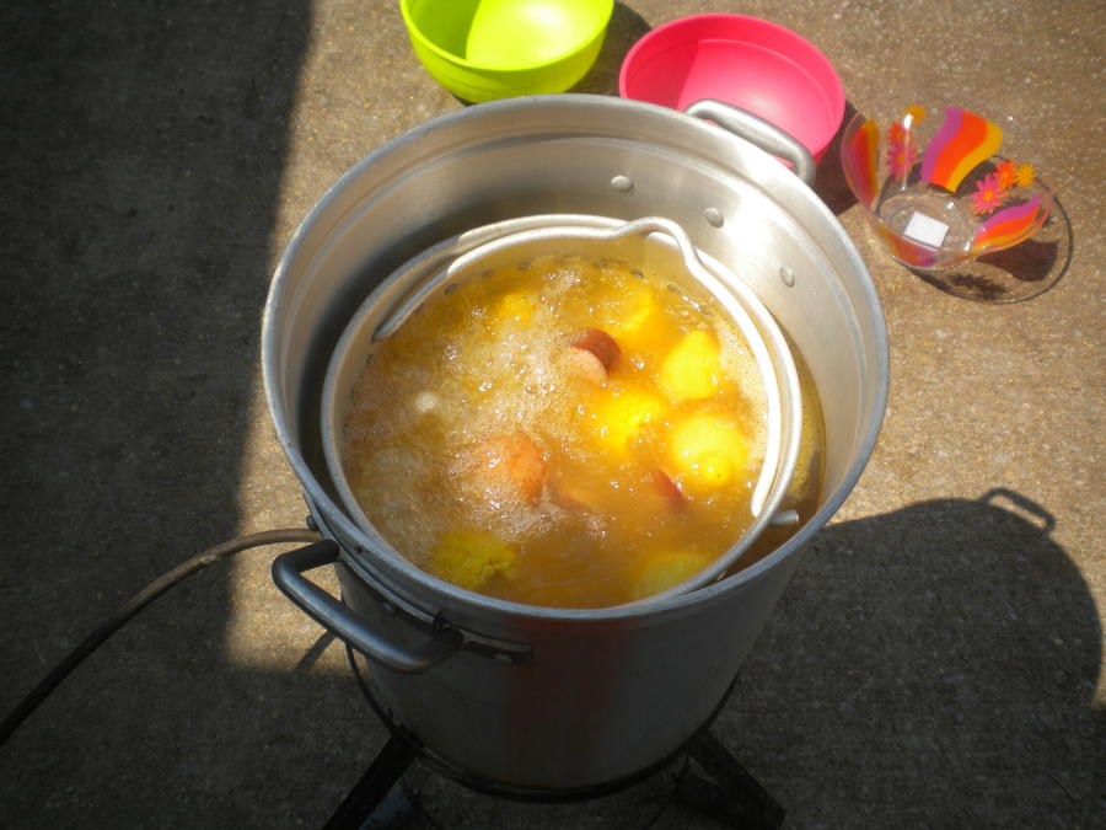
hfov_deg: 52.6
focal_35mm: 35
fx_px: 1118
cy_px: 415
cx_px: 553
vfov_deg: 40.7
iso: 80
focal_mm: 6.3
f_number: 4.6
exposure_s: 1/686
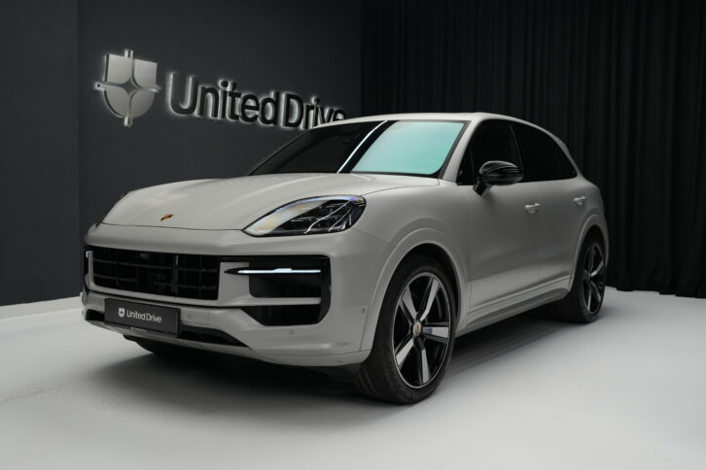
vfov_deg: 35.9
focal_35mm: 37
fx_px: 726
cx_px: 359
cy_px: 229
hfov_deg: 51.9
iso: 800
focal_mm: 35
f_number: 4
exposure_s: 1/60
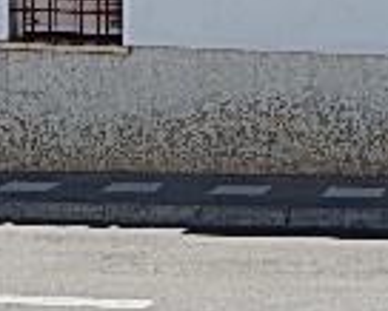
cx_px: -48
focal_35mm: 138
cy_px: -114
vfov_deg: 10.9
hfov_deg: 13.6
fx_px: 1586
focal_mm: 5.5
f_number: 3.9
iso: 125
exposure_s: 1/1000
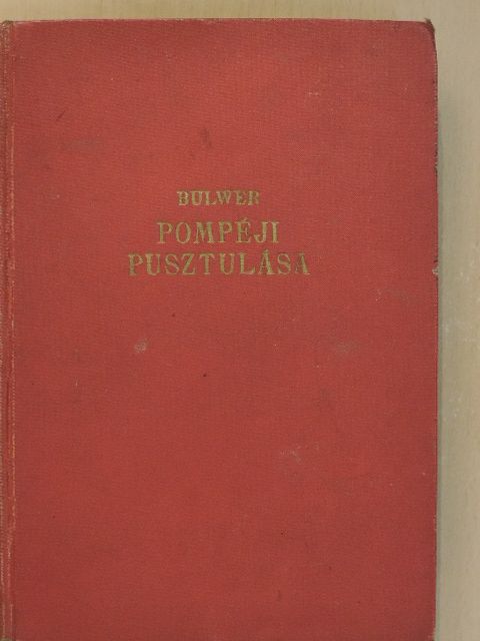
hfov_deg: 26.6
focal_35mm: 55
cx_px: 240
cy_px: 320
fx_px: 1017
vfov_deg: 34.9
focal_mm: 9.8
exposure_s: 1/50
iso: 720
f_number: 3.7
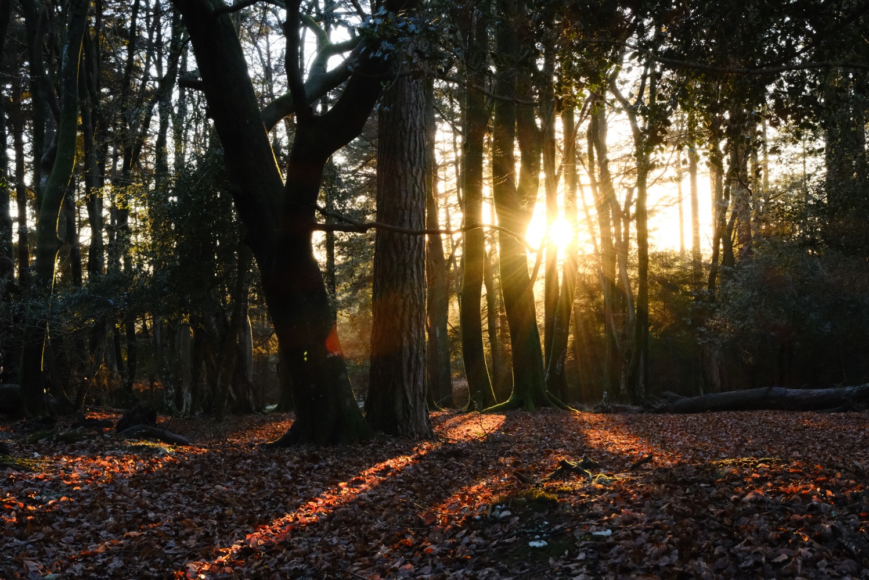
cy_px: 290
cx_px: 434
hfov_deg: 38.9
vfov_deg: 26.5
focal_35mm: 51
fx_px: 1231
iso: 10000
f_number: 11
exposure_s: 1/105
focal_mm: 34.2
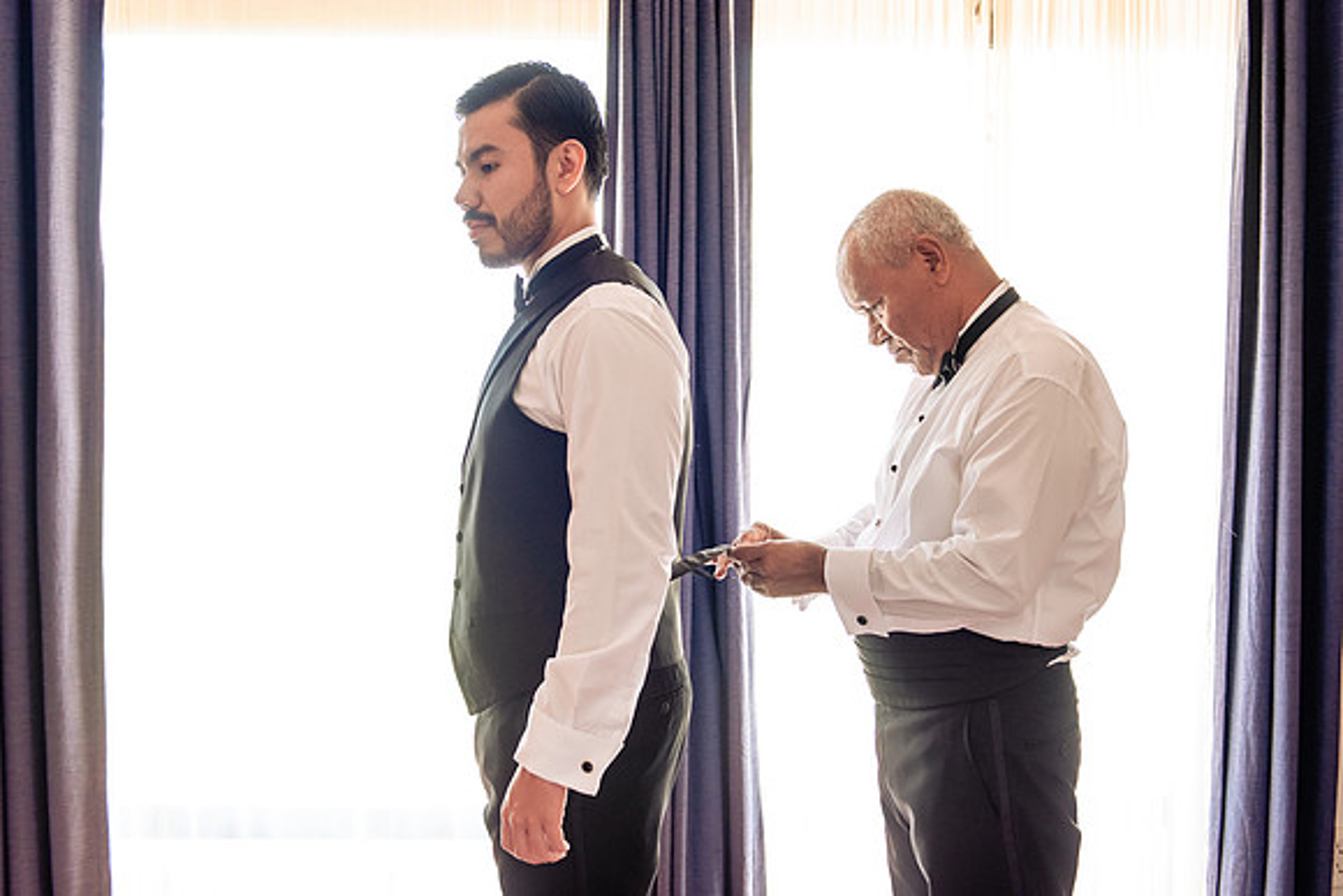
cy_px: 452
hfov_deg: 46.0
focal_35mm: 42
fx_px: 1583
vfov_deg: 31.6
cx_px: 670
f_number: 3.5
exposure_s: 1/160
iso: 800
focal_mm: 38
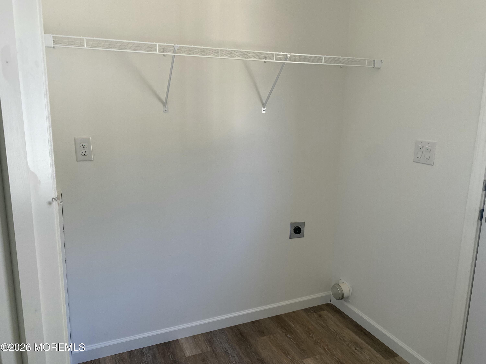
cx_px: 243
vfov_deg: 53.1
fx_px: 365
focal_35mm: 26
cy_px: 182
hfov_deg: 67.3
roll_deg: -0.8
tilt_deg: -10.9
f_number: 1.8
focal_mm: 4.25
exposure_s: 1/121
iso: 80
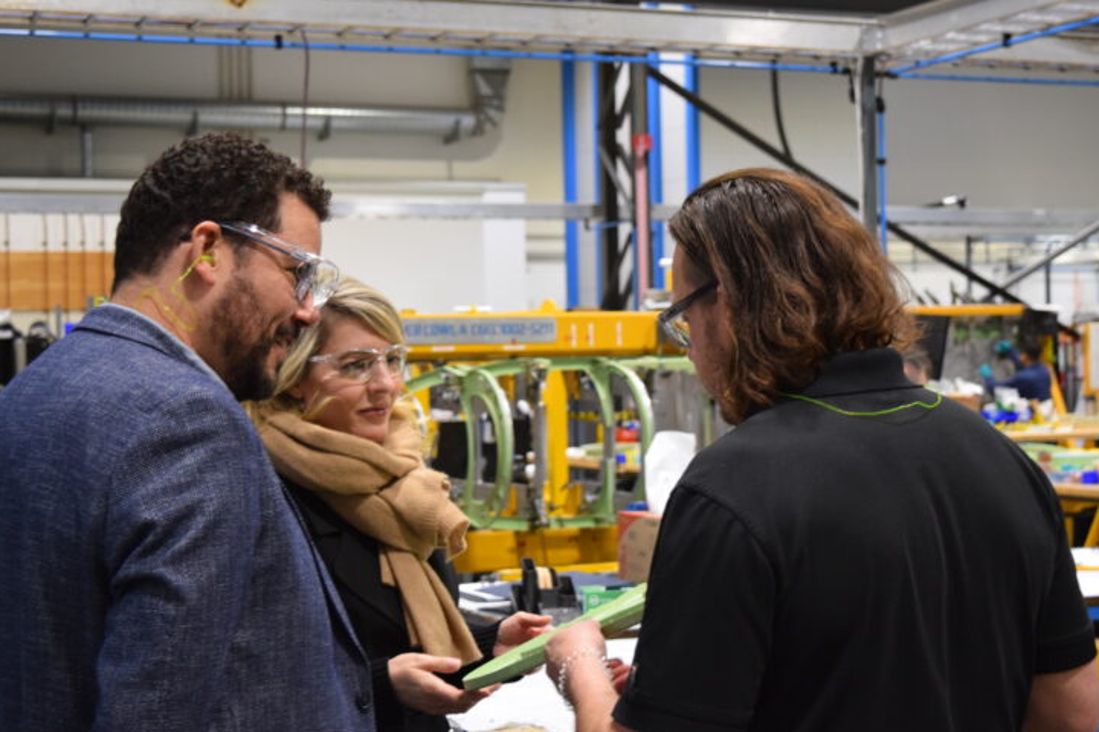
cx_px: 531
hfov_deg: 31.4
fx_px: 1954
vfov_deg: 21.2
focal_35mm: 64
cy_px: 375
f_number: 4.8
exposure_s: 1/60
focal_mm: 40
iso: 1600
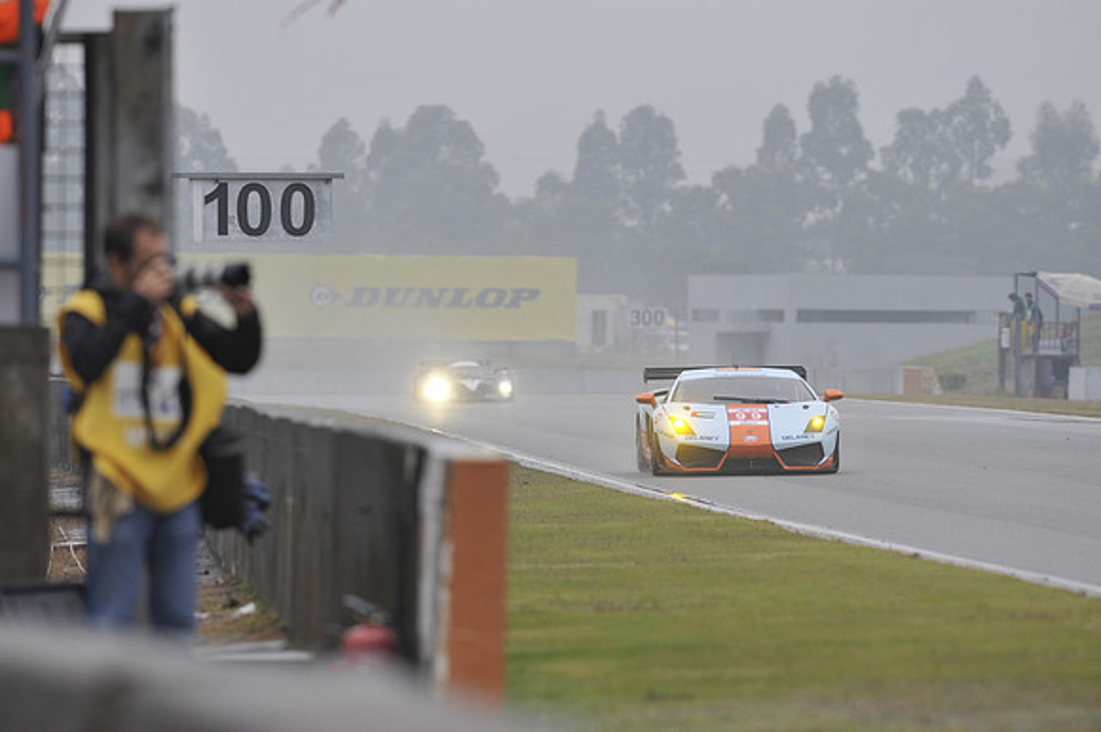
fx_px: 9169
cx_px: 550
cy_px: 366
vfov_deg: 4.6
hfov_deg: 6.9
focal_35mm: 300
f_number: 5.6
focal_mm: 300
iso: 640
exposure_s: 1/2500
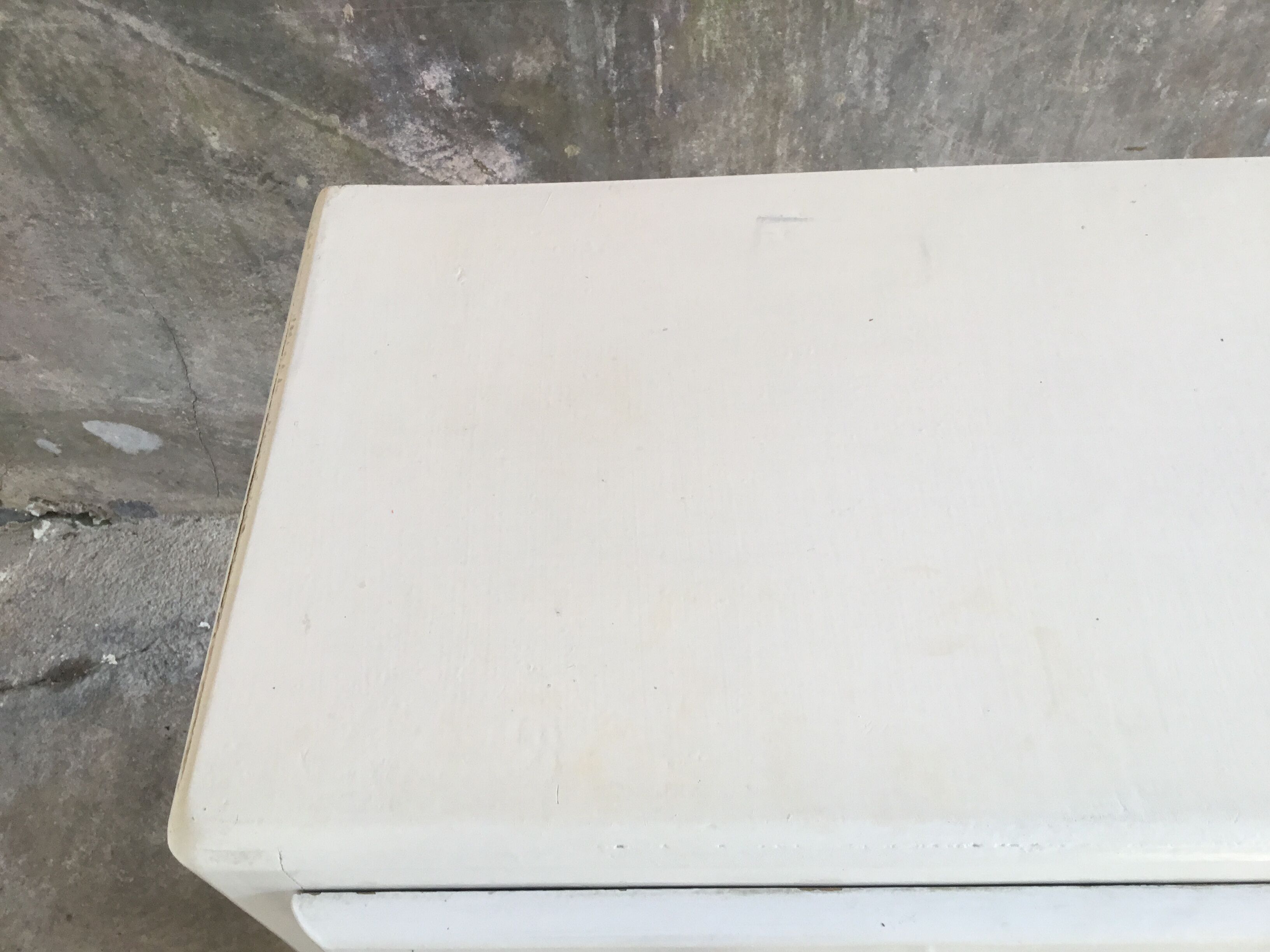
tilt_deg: -58.1
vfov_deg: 45.4
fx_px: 1137
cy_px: 476
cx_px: 635
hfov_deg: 58.4
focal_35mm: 31
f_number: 2.4
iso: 40
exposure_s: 1/100
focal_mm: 3.3
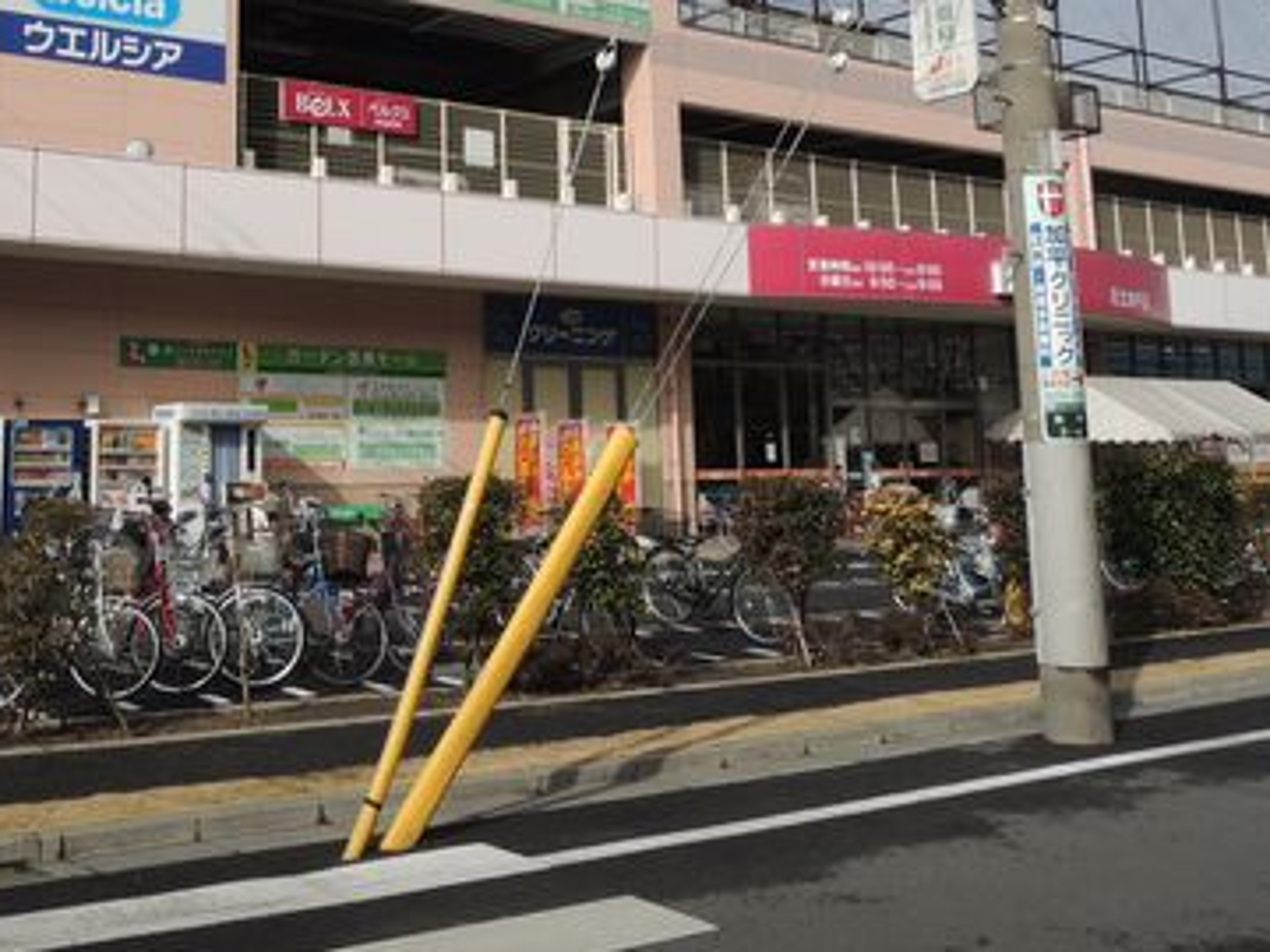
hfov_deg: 44.8
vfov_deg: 35.1
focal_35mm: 40
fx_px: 1468
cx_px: 282
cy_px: 226
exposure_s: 1/1600
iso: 100
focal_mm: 4.3
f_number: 3.5
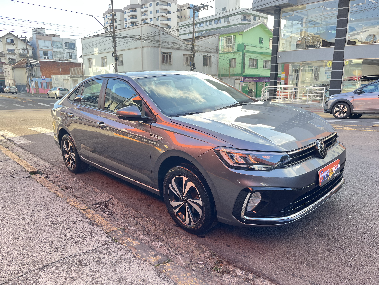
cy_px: 142
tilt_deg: -12.2
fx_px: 285
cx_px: 190
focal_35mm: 26
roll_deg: +0.5
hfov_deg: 67.3
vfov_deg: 53.1
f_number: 1.6
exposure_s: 1/164
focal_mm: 5.1
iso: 50
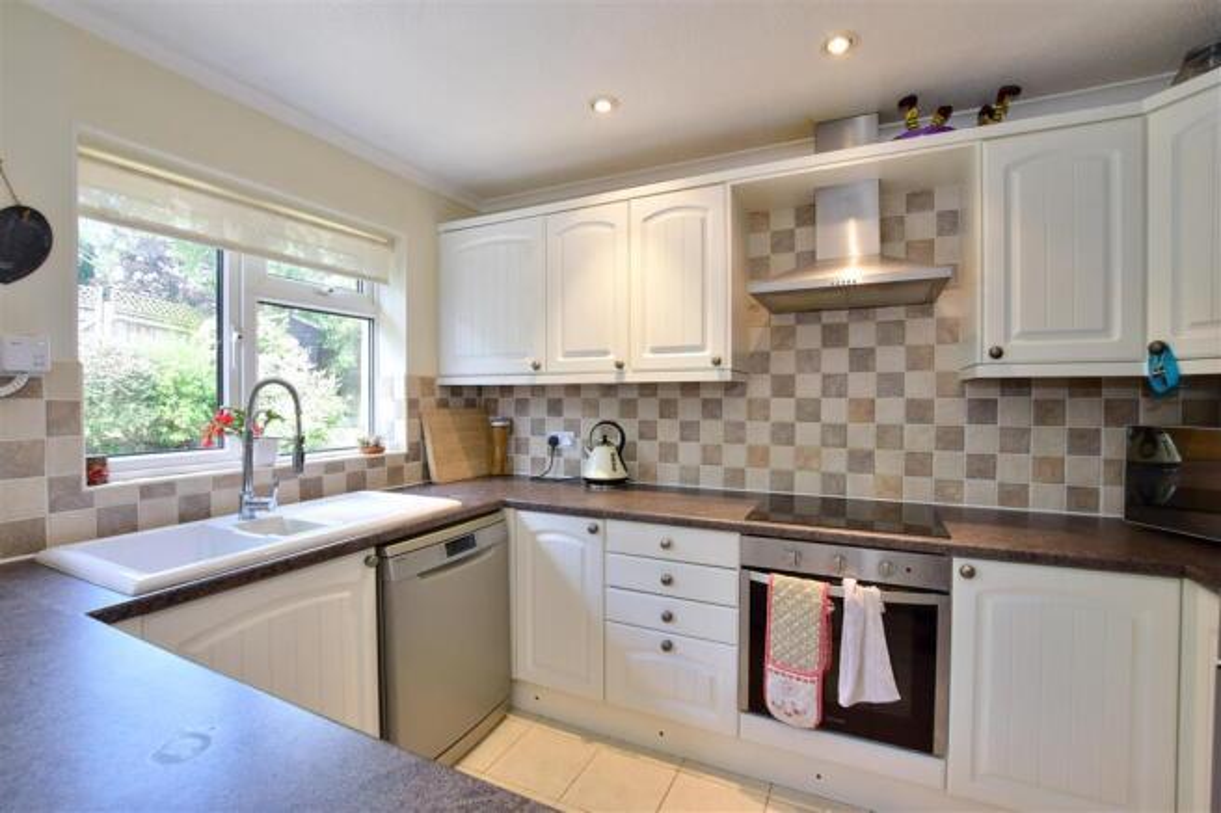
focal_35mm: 15
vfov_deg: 77.3
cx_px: 610
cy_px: 406
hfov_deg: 100.4
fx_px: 509
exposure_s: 1/15
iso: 400
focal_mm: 10
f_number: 11
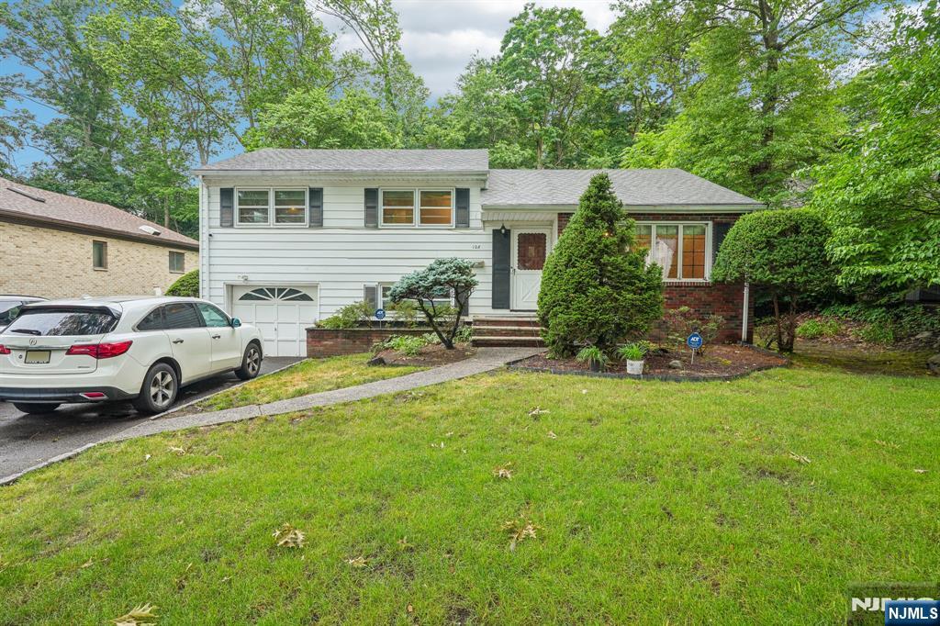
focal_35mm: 19
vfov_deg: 64.5
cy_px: 313
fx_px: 496
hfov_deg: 86.9
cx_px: 470
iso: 160
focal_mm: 19
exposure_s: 1/30
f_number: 9
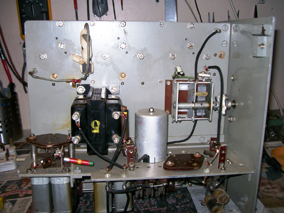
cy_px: 106
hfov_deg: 52.6
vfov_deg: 40.7
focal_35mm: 35
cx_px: 142
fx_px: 287
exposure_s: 1/64
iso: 80
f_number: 2.8
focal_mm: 5.8
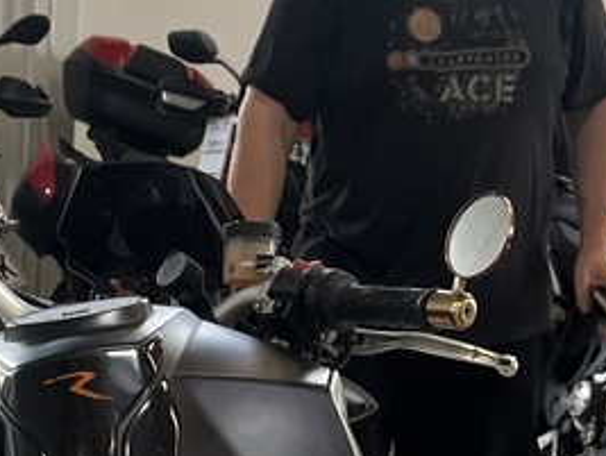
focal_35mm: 140
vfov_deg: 9.5
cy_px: 1096
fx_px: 2454
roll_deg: -4.5
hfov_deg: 14.0
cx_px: 93
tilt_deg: -22.1
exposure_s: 1/100
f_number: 1.6
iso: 32
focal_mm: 5.1
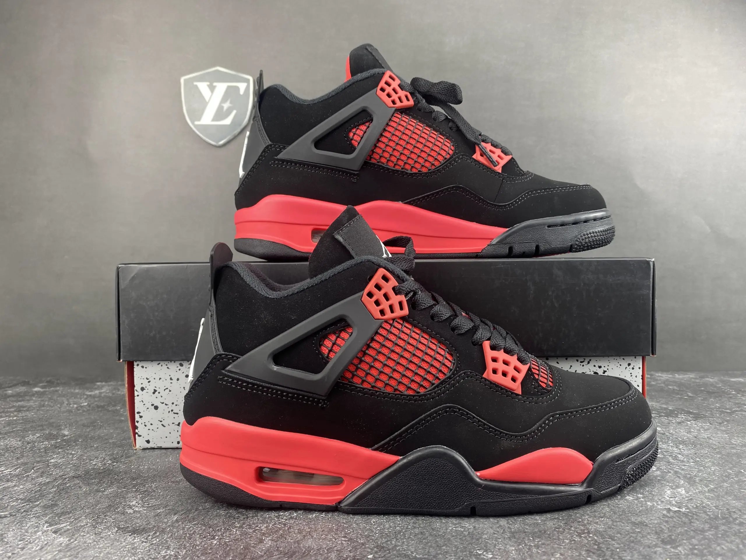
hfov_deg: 67.3
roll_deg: +0.3
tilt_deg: -1.7
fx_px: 560
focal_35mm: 26
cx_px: 373
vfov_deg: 53.1
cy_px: 280
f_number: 1.8
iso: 64
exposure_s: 1/100
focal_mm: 4.25
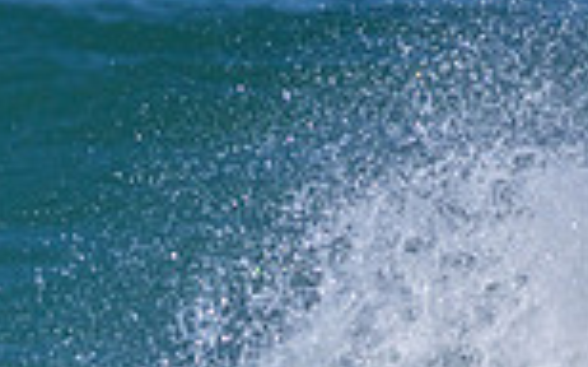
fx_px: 49081
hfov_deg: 0.7
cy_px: 652
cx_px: 19
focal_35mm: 3065
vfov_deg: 0.4
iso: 720
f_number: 11
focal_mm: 800
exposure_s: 1/2000
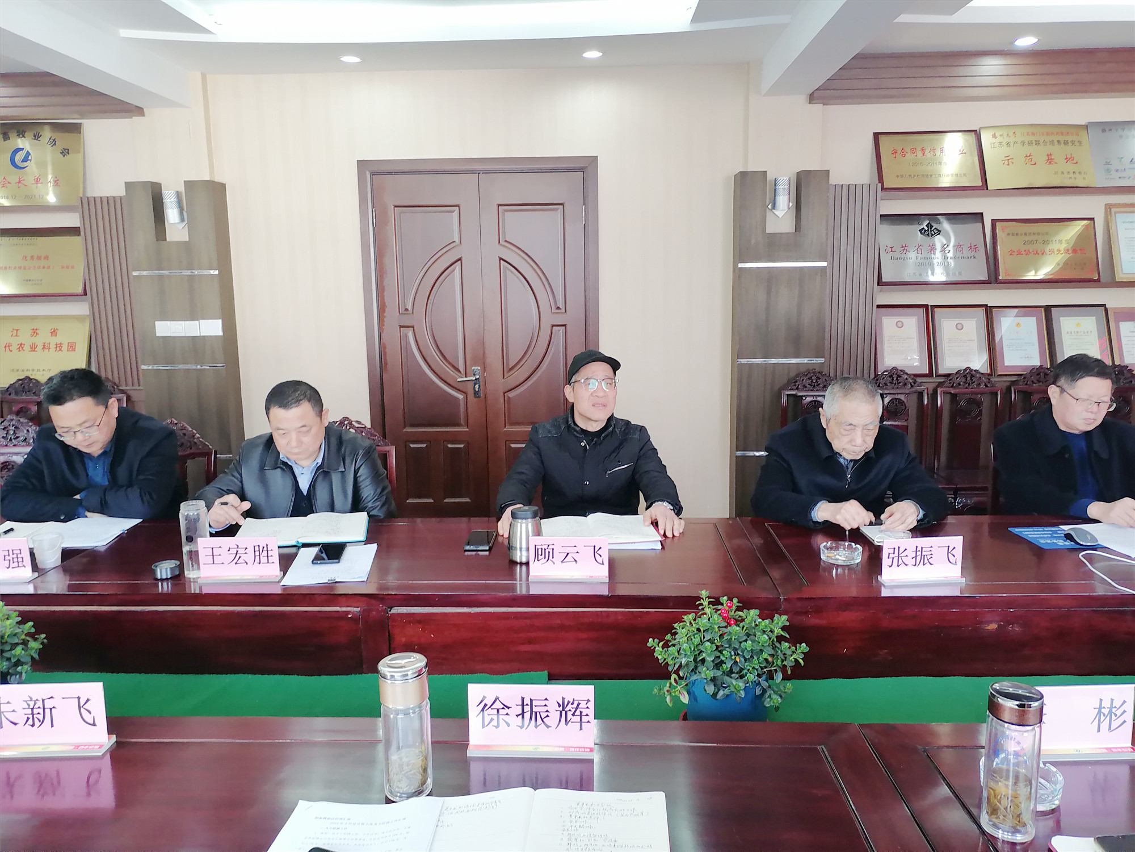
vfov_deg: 51.4
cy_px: 426
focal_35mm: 27
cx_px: 568
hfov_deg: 65.3
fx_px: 885
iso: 160
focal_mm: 5.3
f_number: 1.8
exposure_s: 1/33.3
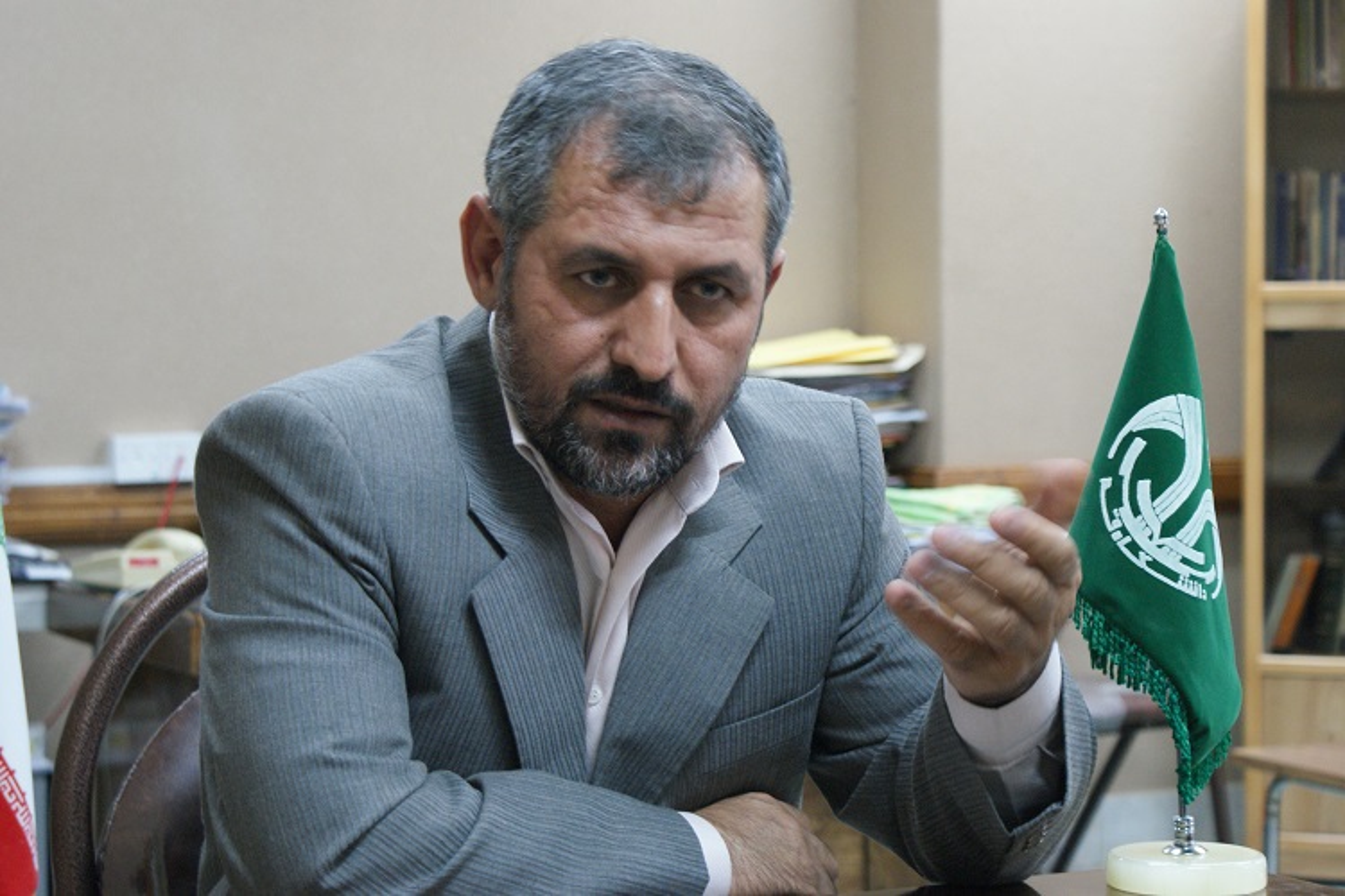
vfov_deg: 16.6
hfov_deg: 24.6
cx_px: 672
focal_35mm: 82
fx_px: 3082
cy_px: 448
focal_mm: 55
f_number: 5.6
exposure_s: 1/13
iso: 800
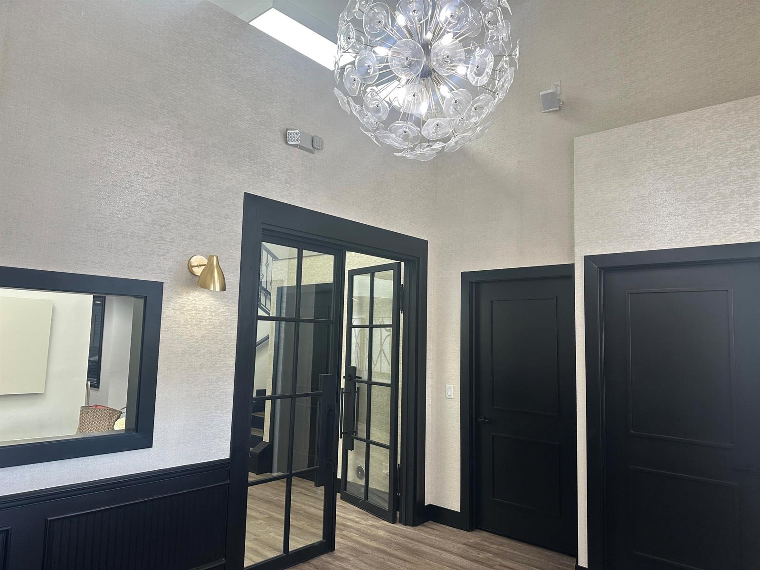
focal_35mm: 24
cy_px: 285
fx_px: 527
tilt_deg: +4.4
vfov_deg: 56.8
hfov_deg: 71.6
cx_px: 380
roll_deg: -0.7
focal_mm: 6.86
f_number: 1.78
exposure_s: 1/120
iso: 160
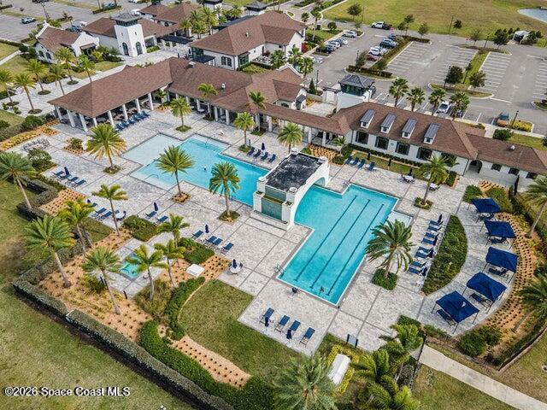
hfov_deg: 71.6
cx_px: 274
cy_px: 205
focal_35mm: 24
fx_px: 379
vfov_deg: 56.8
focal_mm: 4.5
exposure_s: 1/120
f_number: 2.8
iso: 200
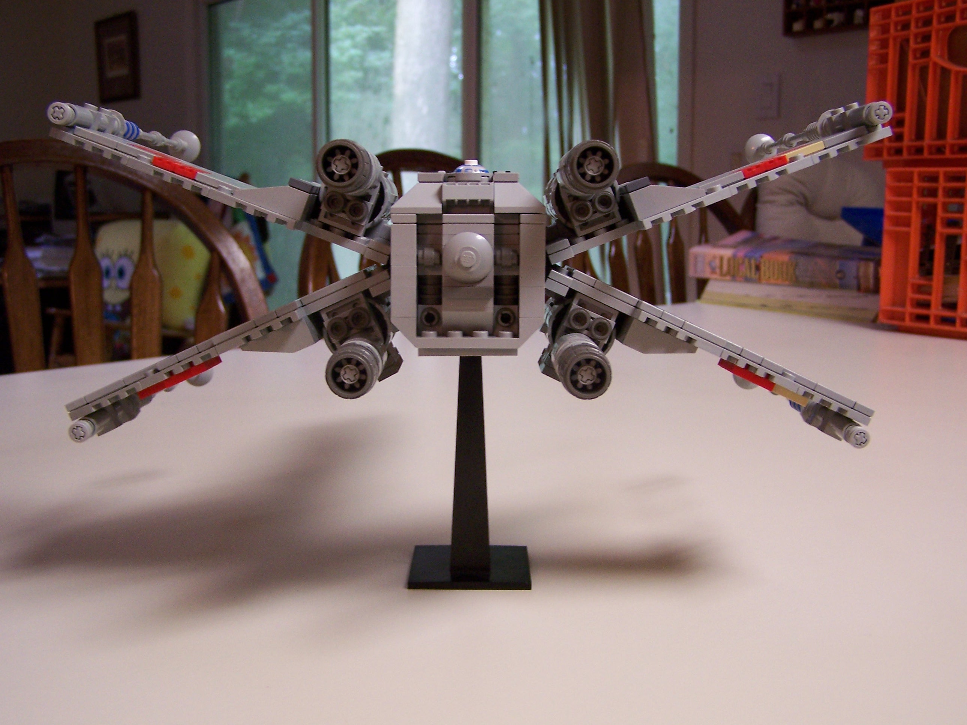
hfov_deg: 49.0
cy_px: 362
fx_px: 1062
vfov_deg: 37.7
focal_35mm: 38
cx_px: 484
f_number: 2.8
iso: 140
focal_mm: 6.3
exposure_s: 1/20
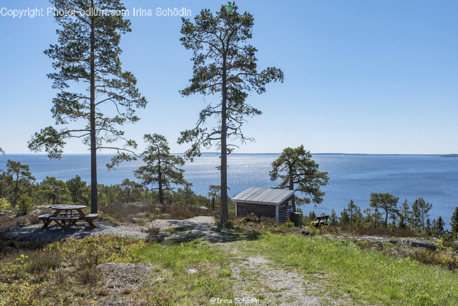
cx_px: 229
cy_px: 153
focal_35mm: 35
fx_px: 445
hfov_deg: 54.4
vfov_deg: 37.9
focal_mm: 35
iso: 100
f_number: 22
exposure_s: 1/40
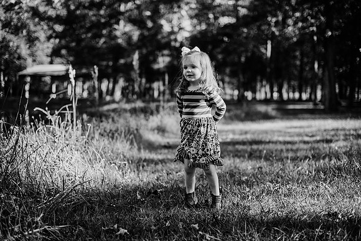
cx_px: 180
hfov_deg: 39.6
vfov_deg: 27.0
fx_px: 501
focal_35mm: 50
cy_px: 120
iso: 200
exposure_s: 1/1000
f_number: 2
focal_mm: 50
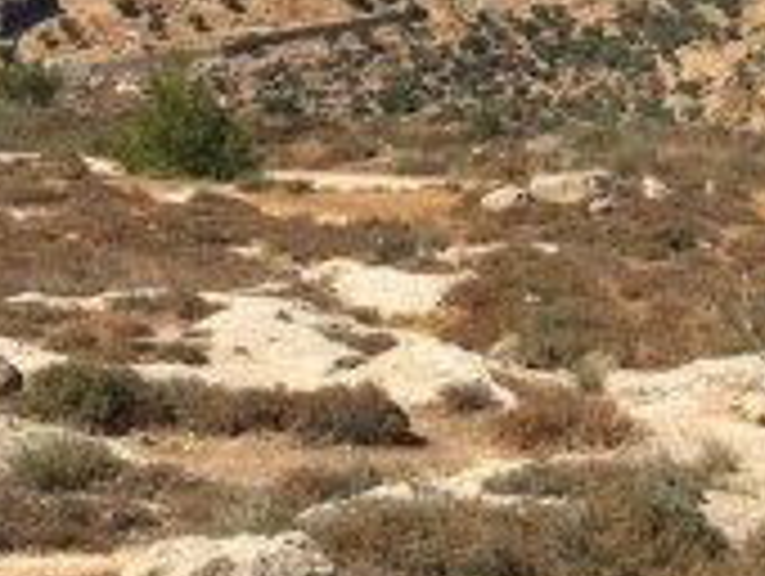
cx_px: 1044
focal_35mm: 109
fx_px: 2412
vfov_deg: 13.2
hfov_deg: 16.8
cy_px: -153
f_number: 2.2
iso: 25
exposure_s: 1/1923
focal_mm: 4.15
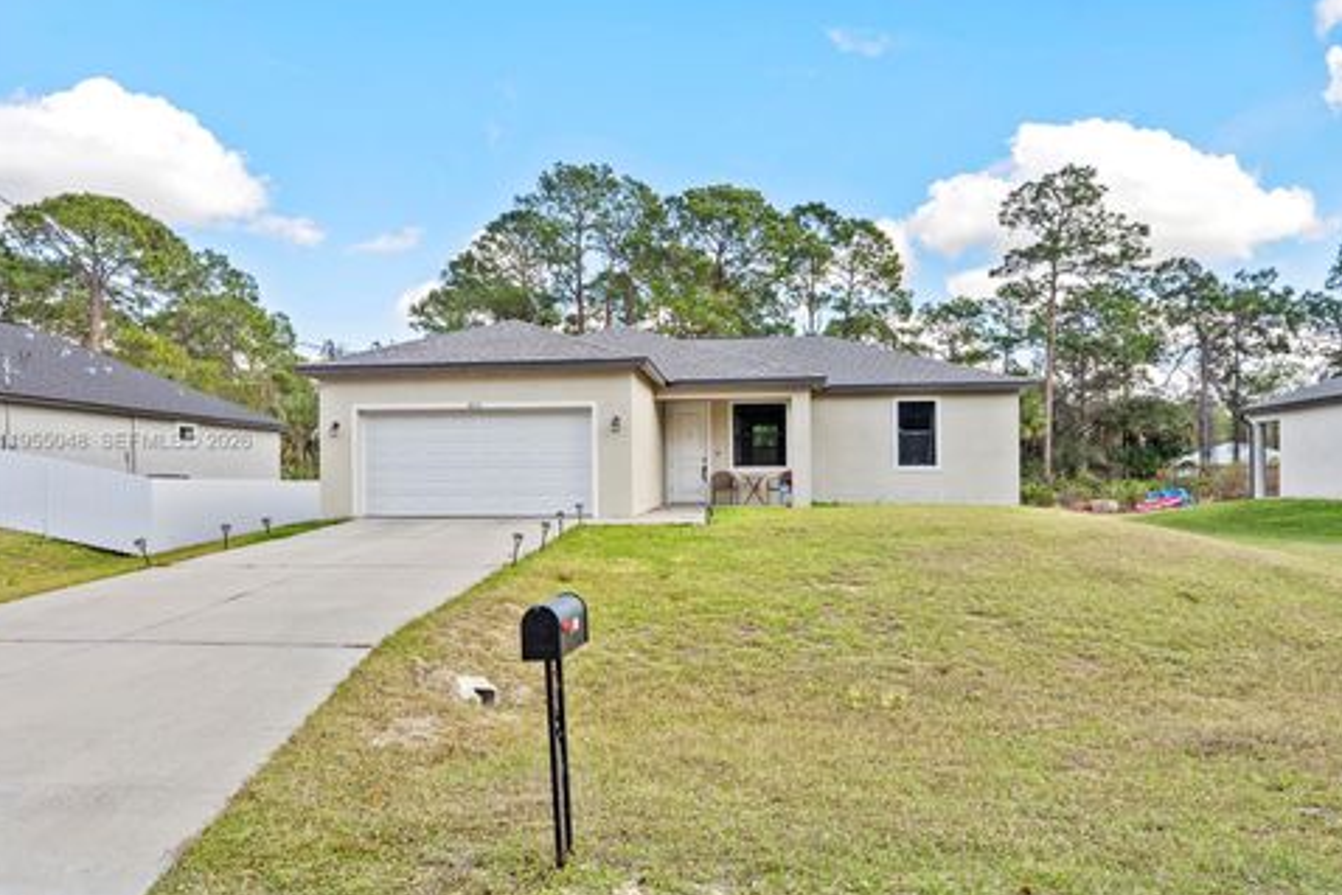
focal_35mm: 23
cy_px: 442
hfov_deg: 76.1
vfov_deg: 55.1
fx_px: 858
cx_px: 679
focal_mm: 22
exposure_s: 1/125
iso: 100
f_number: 8
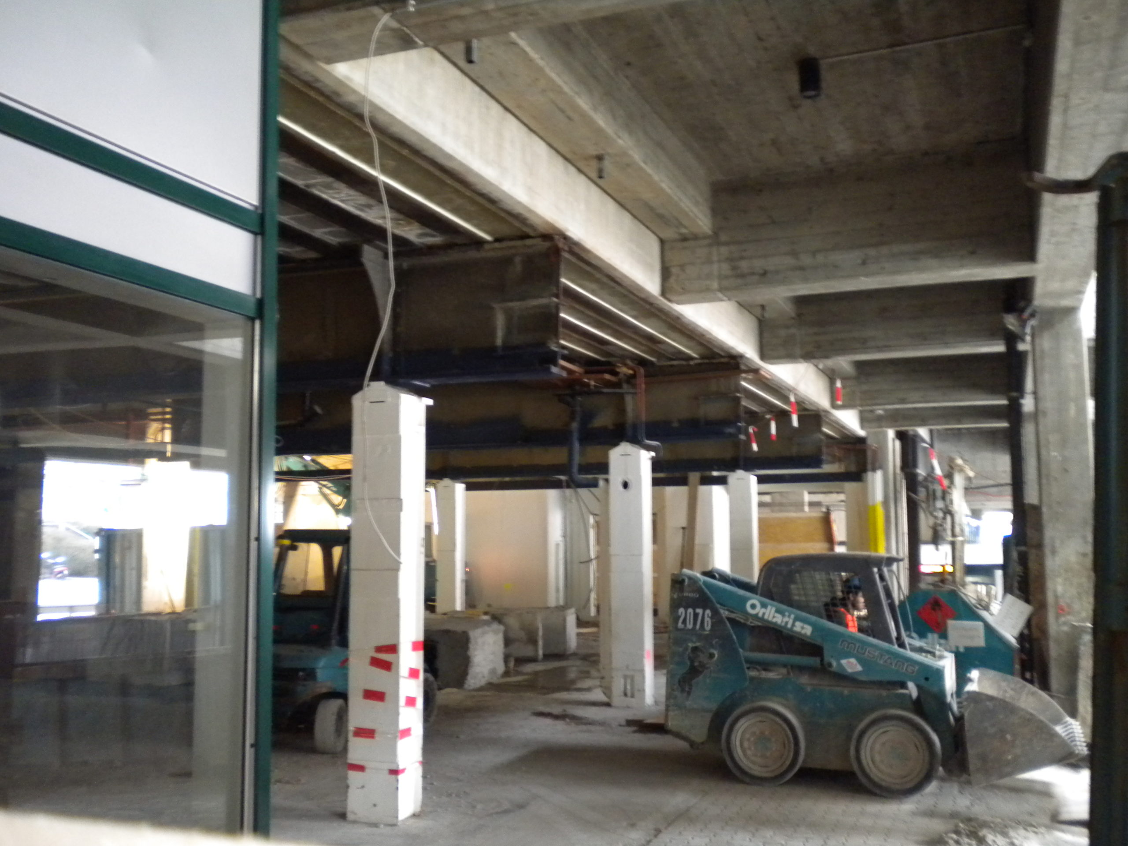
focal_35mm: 35
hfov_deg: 52.6
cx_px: 564
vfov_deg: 40.7
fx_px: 1141
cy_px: 423
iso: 400
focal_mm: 6.3
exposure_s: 1/10.3
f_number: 3.1
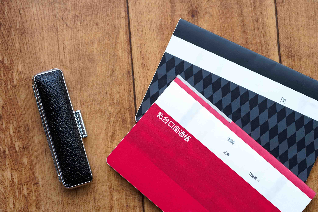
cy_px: 106
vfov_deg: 13.7
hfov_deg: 20.4
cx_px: 159
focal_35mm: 100
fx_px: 883
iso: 100
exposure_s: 1/15
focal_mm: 100
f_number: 3.5
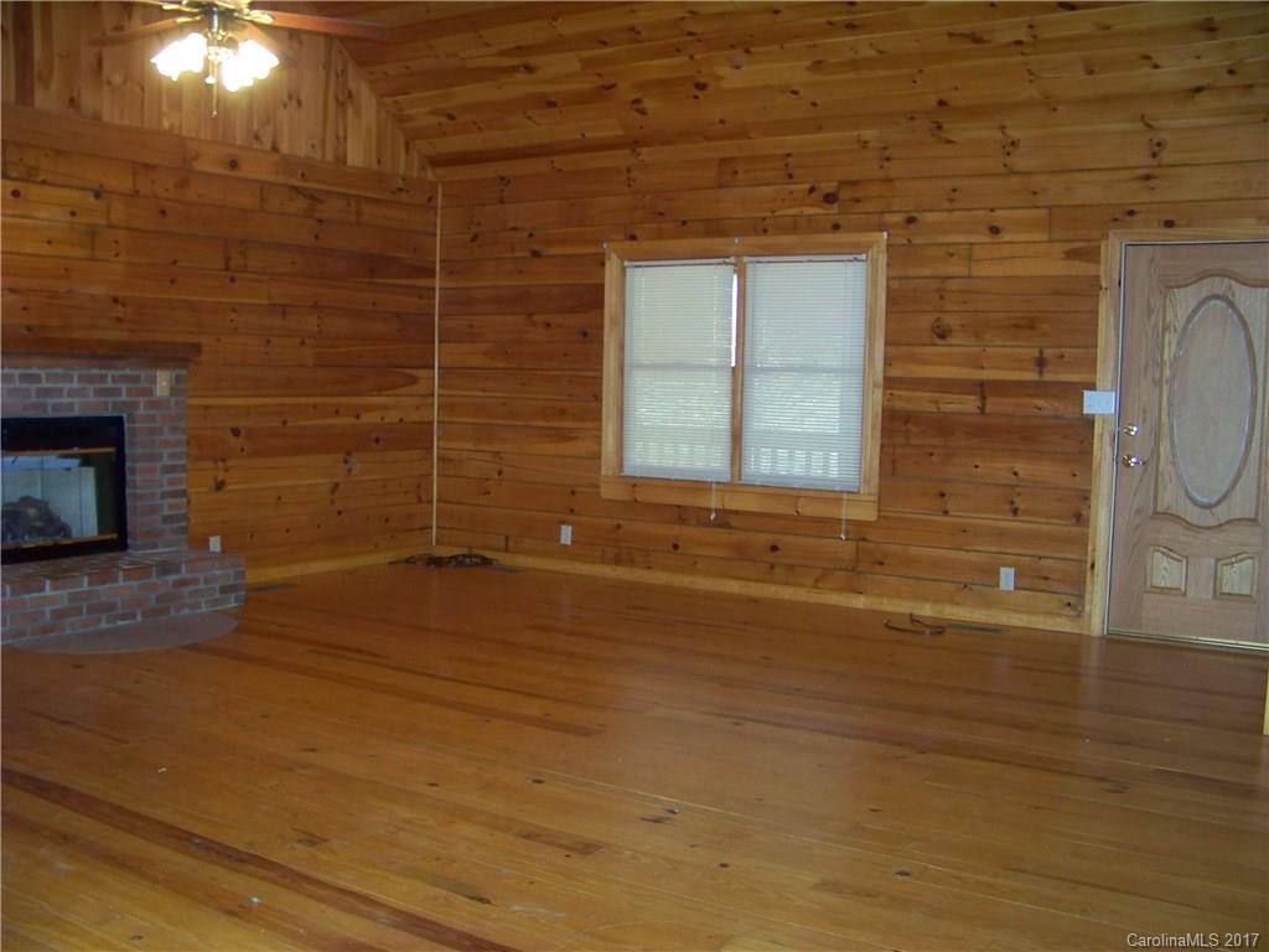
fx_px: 1320
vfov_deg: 39.7
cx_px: 634
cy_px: 476
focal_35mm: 36
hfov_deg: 51.4
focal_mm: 5.85
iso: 200
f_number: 2.8
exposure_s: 1/30
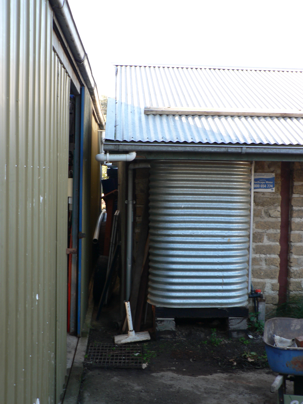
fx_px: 572
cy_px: 202
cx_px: 152
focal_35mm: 49
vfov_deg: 38.9
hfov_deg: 29.7
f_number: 2.8
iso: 80
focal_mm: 8.2
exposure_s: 1/60
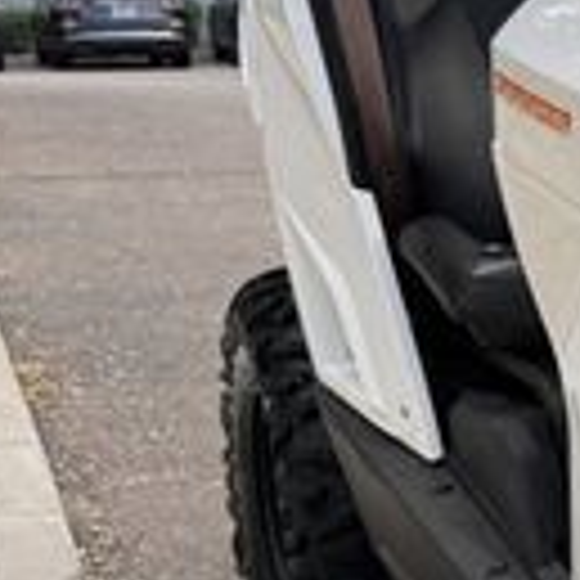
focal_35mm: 105
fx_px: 1990
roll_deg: -0.1
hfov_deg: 14.2
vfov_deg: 16.5
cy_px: 454
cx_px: 1120
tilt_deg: -12.7
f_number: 1.78
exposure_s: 1/643
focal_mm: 6.76
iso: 80
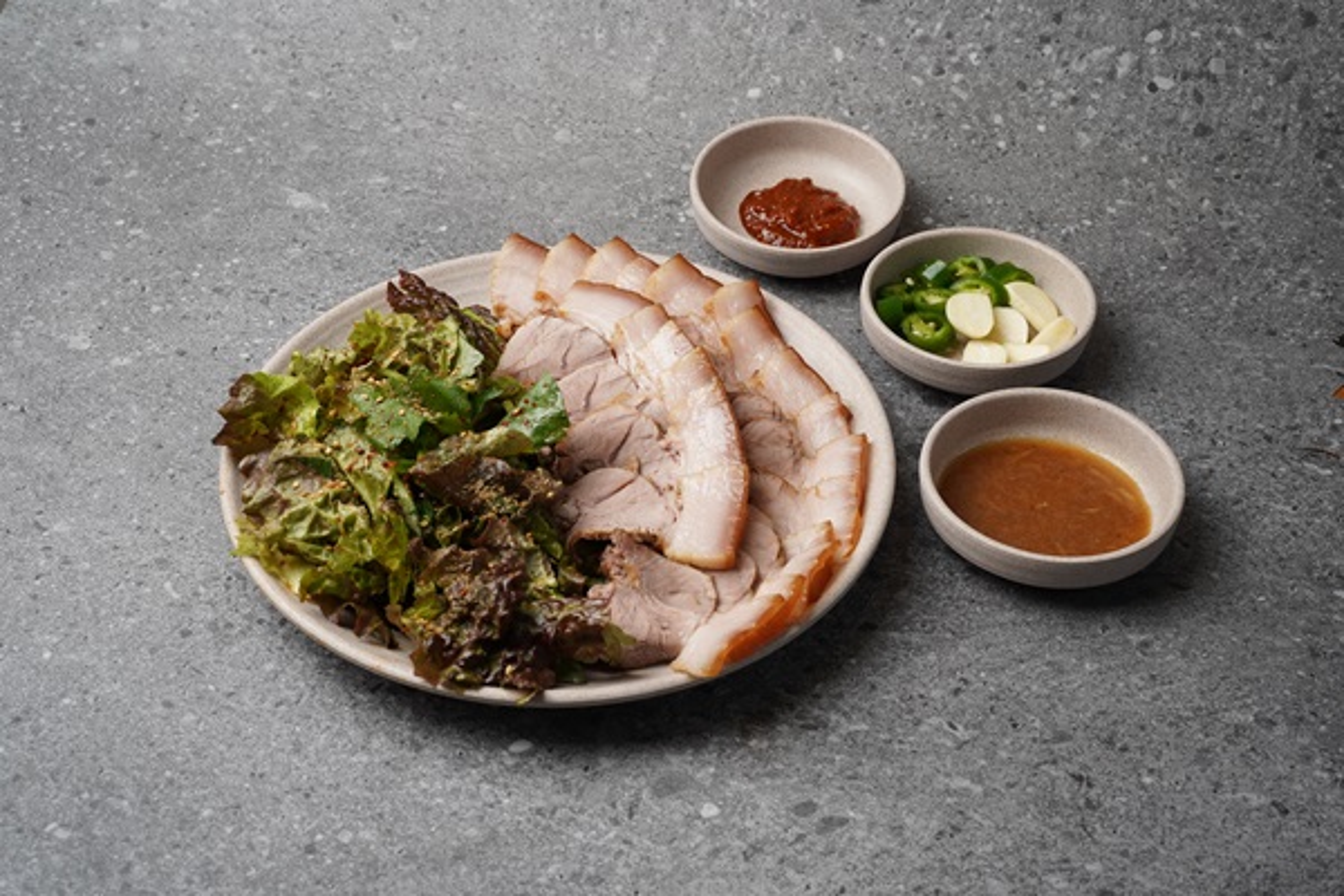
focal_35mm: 50
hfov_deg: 39.6
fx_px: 1867
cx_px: 672
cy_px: 448
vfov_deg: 27.0
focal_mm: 50
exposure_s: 1/40
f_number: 11
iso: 400
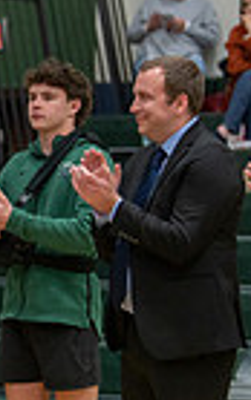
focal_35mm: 228
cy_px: 265
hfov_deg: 5.5
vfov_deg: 9.2
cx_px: -404
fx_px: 2493
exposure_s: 1/400
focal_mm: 50
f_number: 1.2
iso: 400
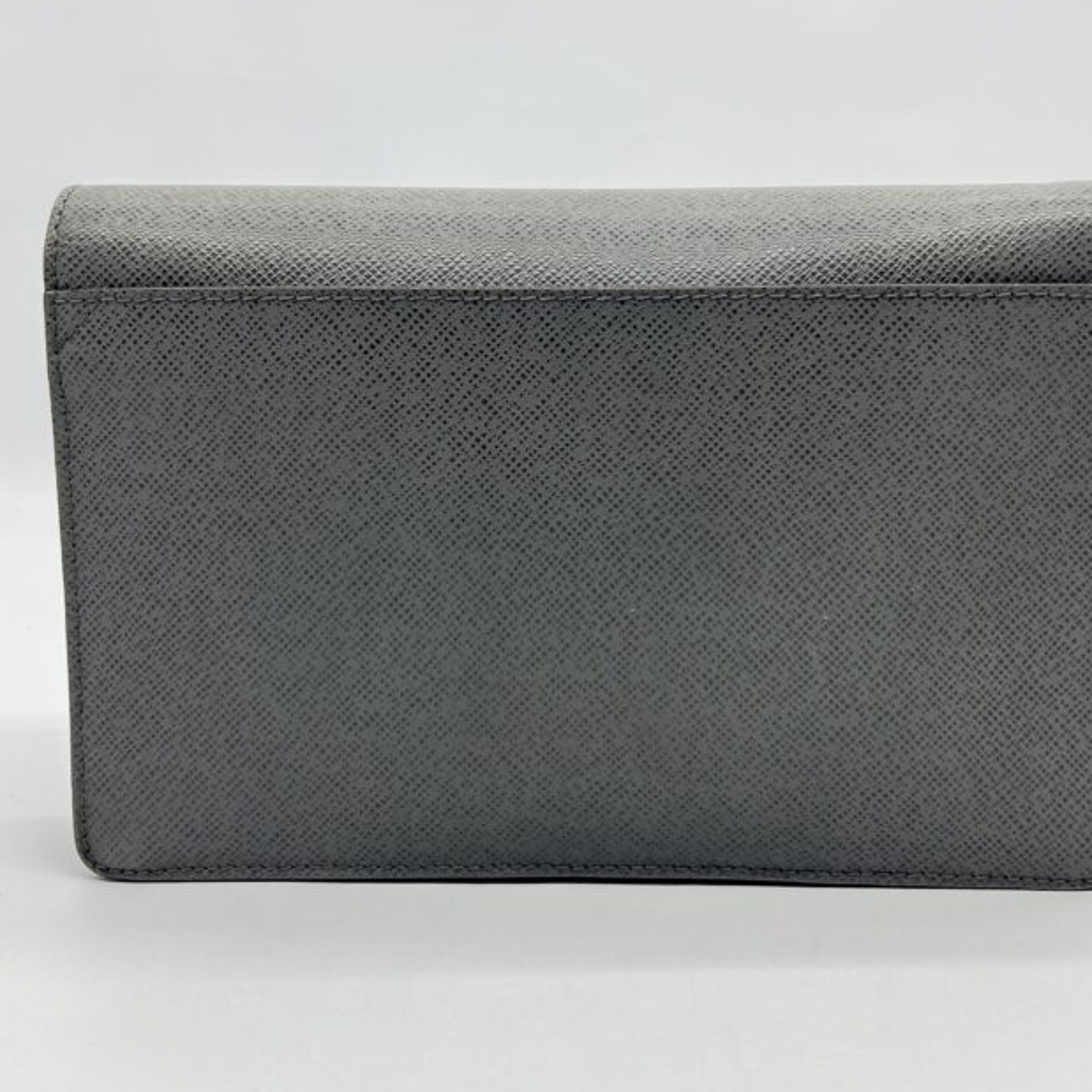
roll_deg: +0.7
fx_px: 1356
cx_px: 617
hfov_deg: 43.8
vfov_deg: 43.9
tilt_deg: -11.5
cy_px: 542
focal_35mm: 38
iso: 32
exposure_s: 1/139
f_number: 1.5
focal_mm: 5.7
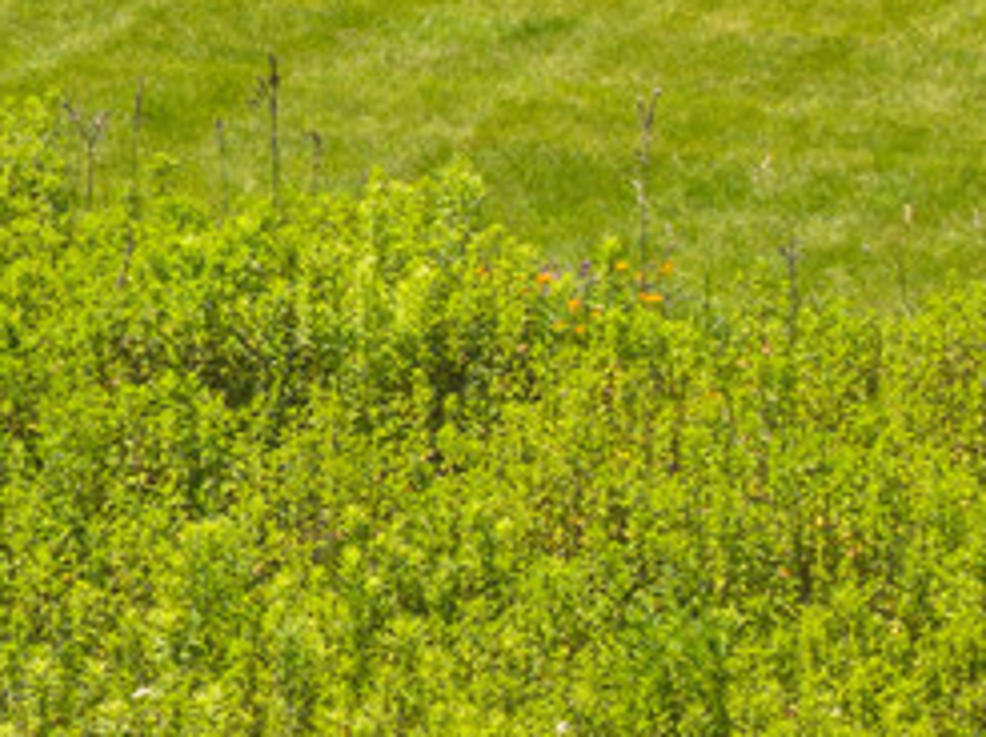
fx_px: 11667
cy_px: -1093
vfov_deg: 3.6
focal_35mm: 410
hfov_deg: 4.7
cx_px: -1695
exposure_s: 1/1000
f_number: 2.8
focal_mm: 19.4
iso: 100
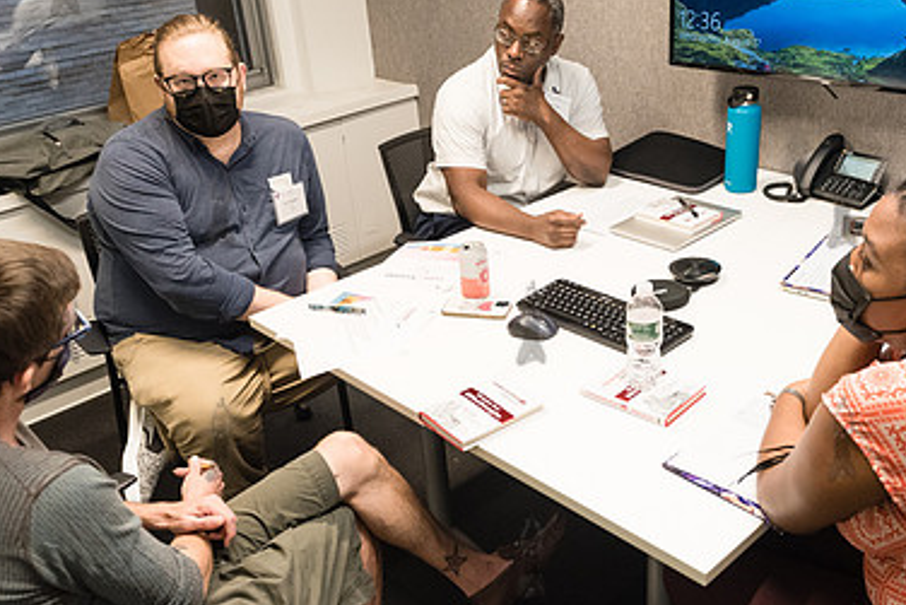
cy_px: 322
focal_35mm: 37
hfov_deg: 51.6
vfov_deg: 36.0
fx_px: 931
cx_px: 530
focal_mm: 24
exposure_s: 1/160
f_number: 4.5
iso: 2500
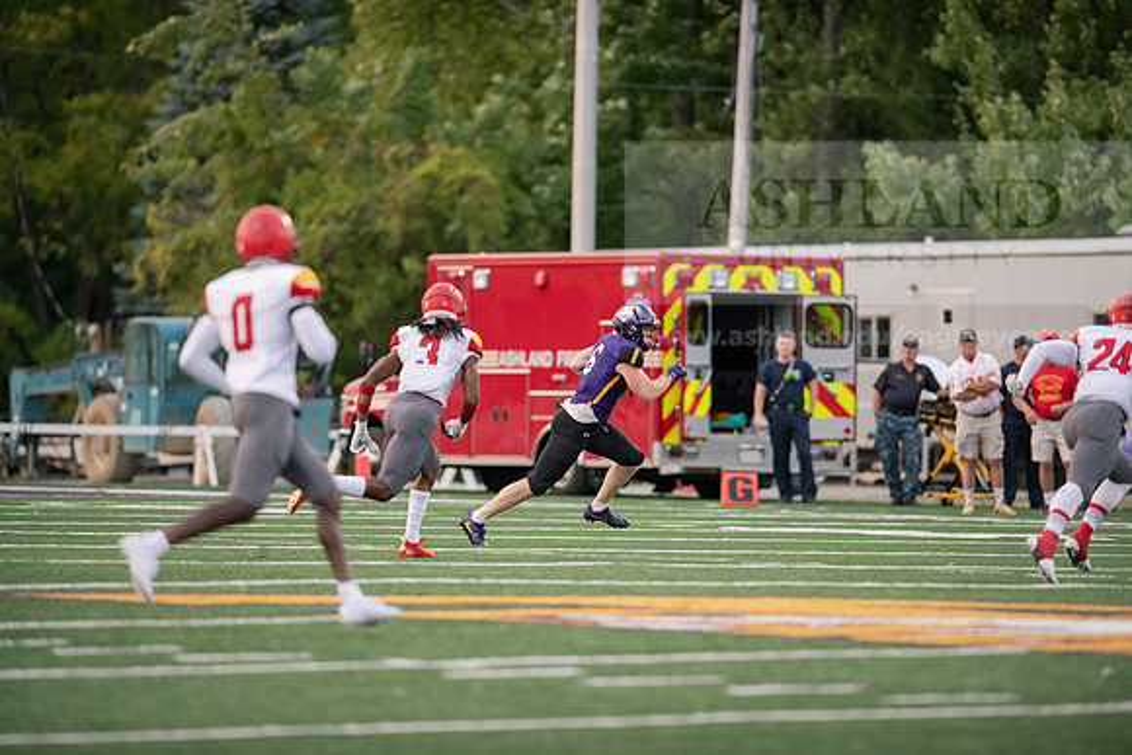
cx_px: 566
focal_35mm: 300
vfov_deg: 4.6
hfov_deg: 6.9
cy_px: 378
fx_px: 9435
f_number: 2.8
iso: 2000
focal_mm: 300
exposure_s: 1/800
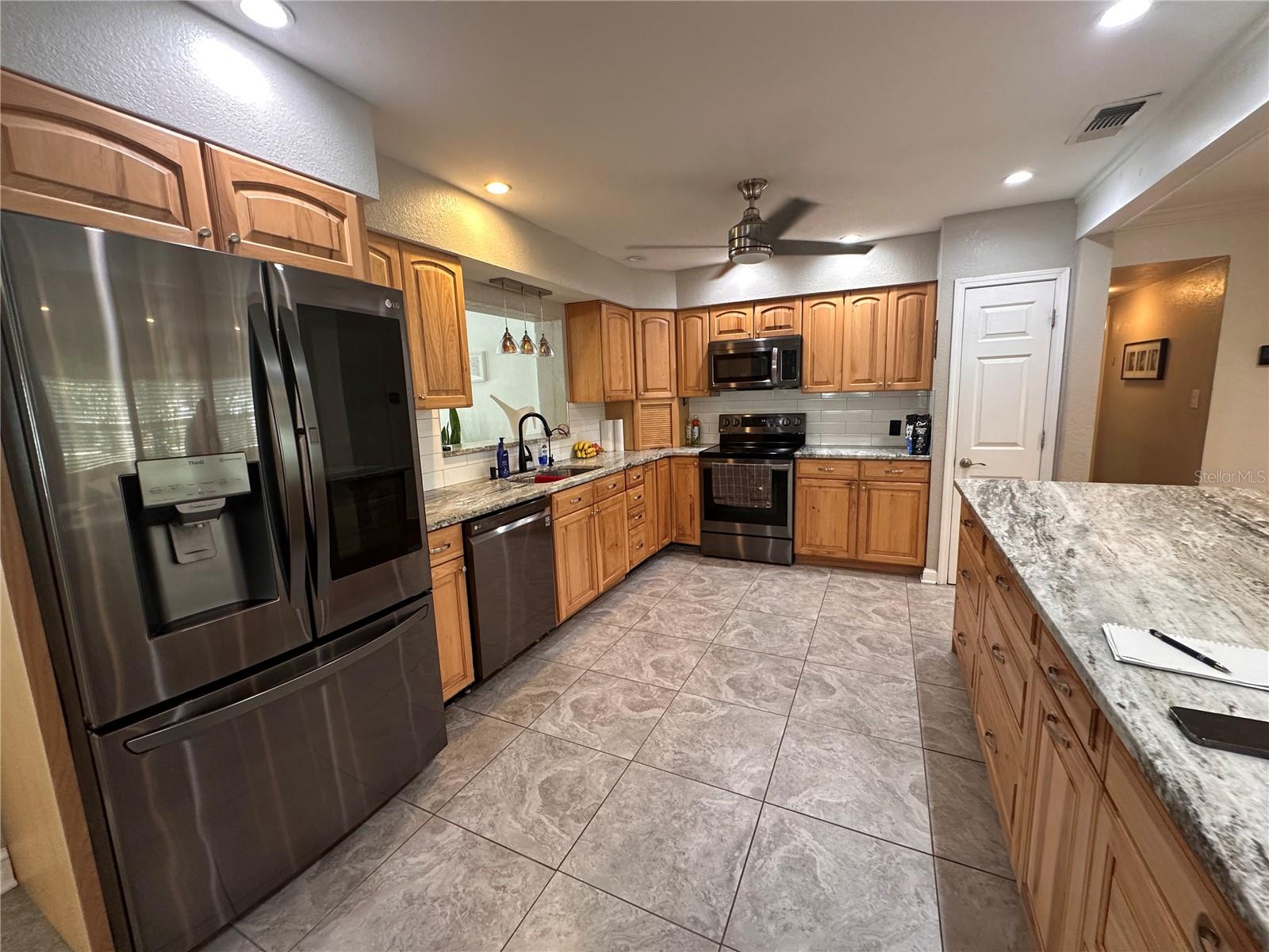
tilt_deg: -8.1
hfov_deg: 102.1
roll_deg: +1.6
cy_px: 476
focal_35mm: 14
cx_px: 634
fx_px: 513
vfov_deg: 85.7
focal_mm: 2.22
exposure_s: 1/60
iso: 250
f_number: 2.2
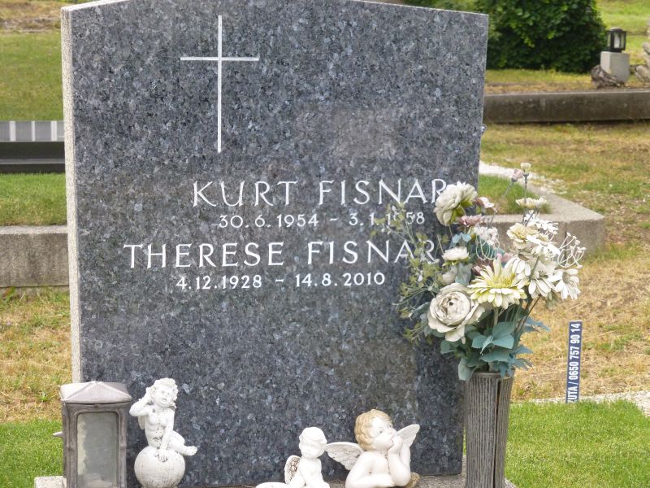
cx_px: 325
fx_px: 1915
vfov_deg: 14.5
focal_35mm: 102
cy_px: 244
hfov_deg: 19.3
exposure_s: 1/320
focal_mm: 18.2
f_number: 5.3
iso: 320
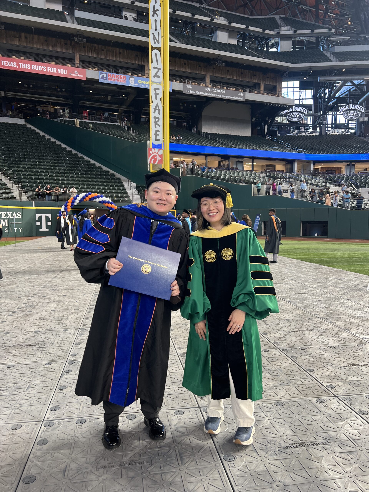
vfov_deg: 67.3
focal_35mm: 26
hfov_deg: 53.1
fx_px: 370
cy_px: 246
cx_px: 184
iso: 100
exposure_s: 1/120
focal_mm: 5.7
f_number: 1.5
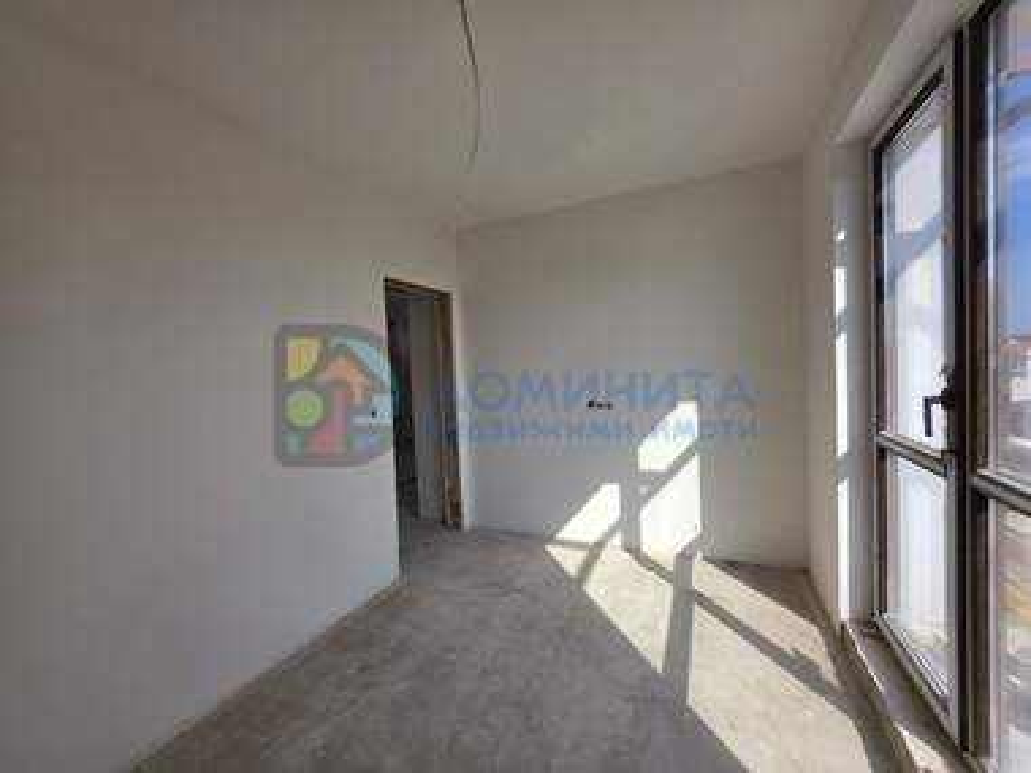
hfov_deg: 106.2
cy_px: 386
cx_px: 516
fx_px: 387
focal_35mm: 13
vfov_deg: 89.9
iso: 80
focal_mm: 2.2
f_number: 1.9
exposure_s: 1/2000
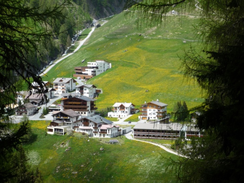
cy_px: 92
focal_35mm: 100
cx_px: 122
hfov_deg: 19.6
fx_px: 705
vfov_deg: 14.8
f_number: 5.6
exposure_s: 1/320
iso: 100
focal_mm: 17.6
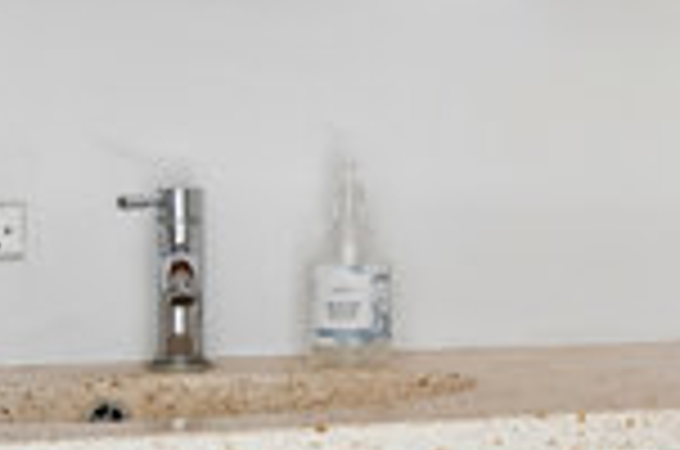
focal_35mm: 85
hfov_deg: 20.8
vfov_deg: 15.9
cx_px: 982
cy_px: 97
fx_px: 1602
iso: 400
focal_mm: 16
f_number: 4
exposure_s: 1/5
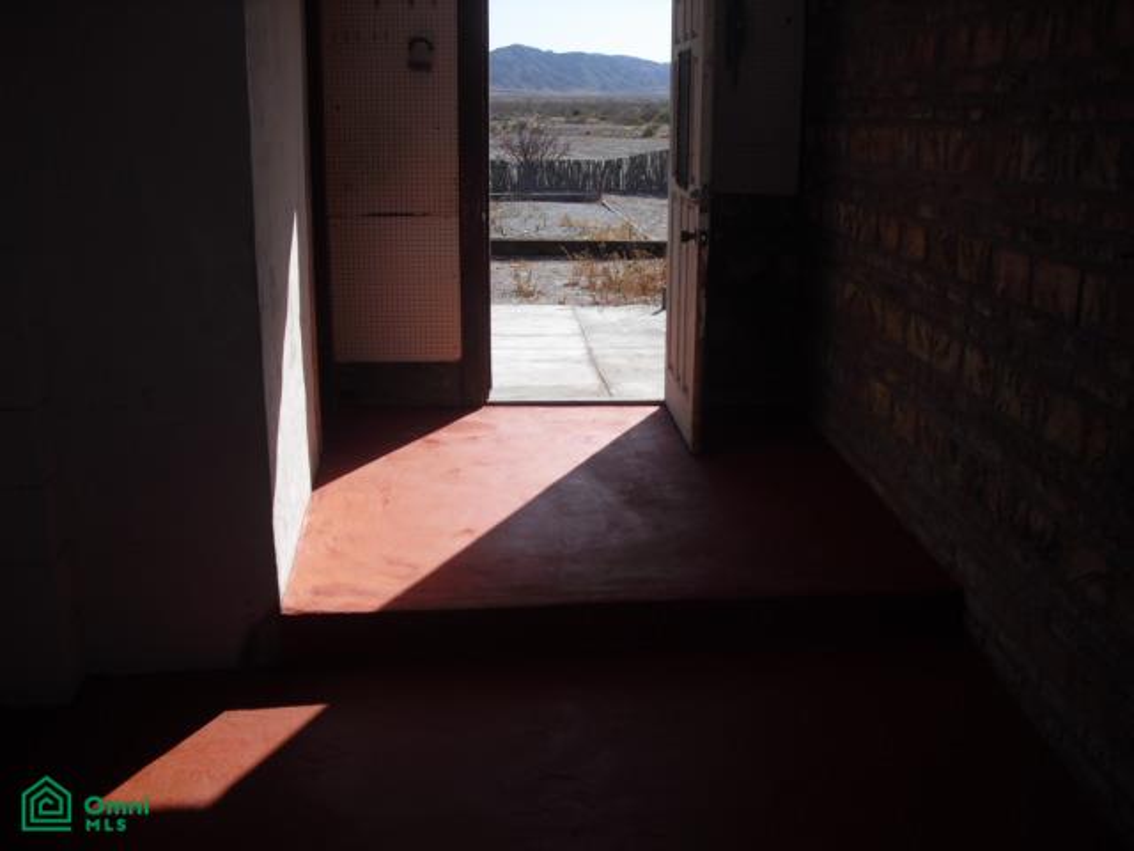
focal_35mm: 36
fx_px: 1179
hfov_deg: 51.4
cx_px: 567
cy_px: 426
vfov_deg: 39.7
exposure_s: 1/125
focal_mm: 6.3
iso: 64
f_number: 7.8
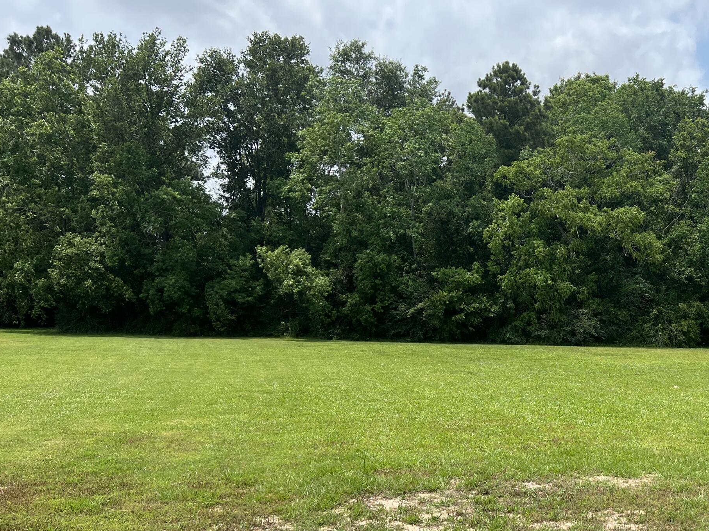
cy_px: 376
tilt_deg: -4.2
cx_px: 582
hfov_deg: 41.7
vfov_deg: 33.1
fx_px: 881
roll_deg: -1.1
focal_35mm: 43
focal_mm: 5.7
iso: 50
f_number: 1.5
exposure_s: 1/3356
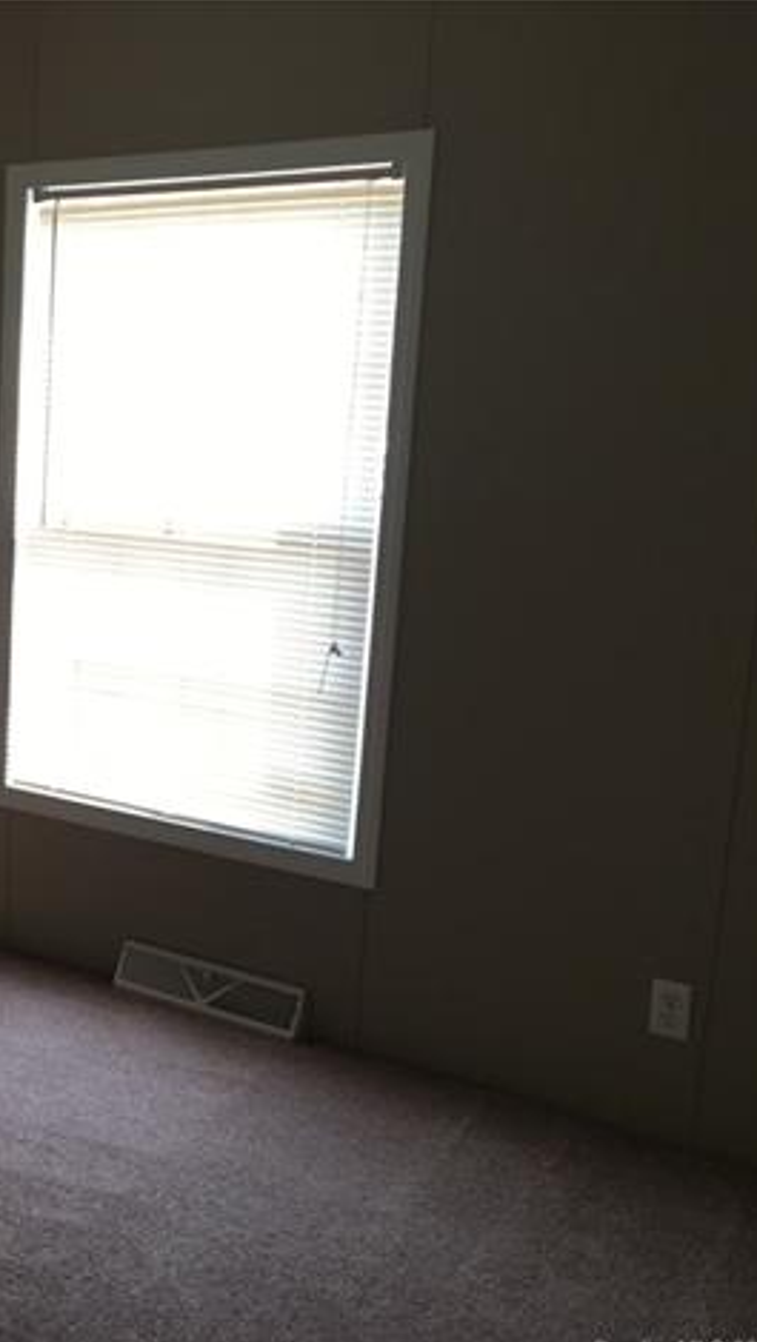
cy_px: 682
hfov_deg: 25.3
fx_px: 1532
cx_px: -117
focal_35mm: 43
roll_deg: -0.7
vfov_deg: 47.3
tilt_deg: -10.7
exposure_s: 1/40
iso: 32
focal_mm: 4.15
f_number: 2.2
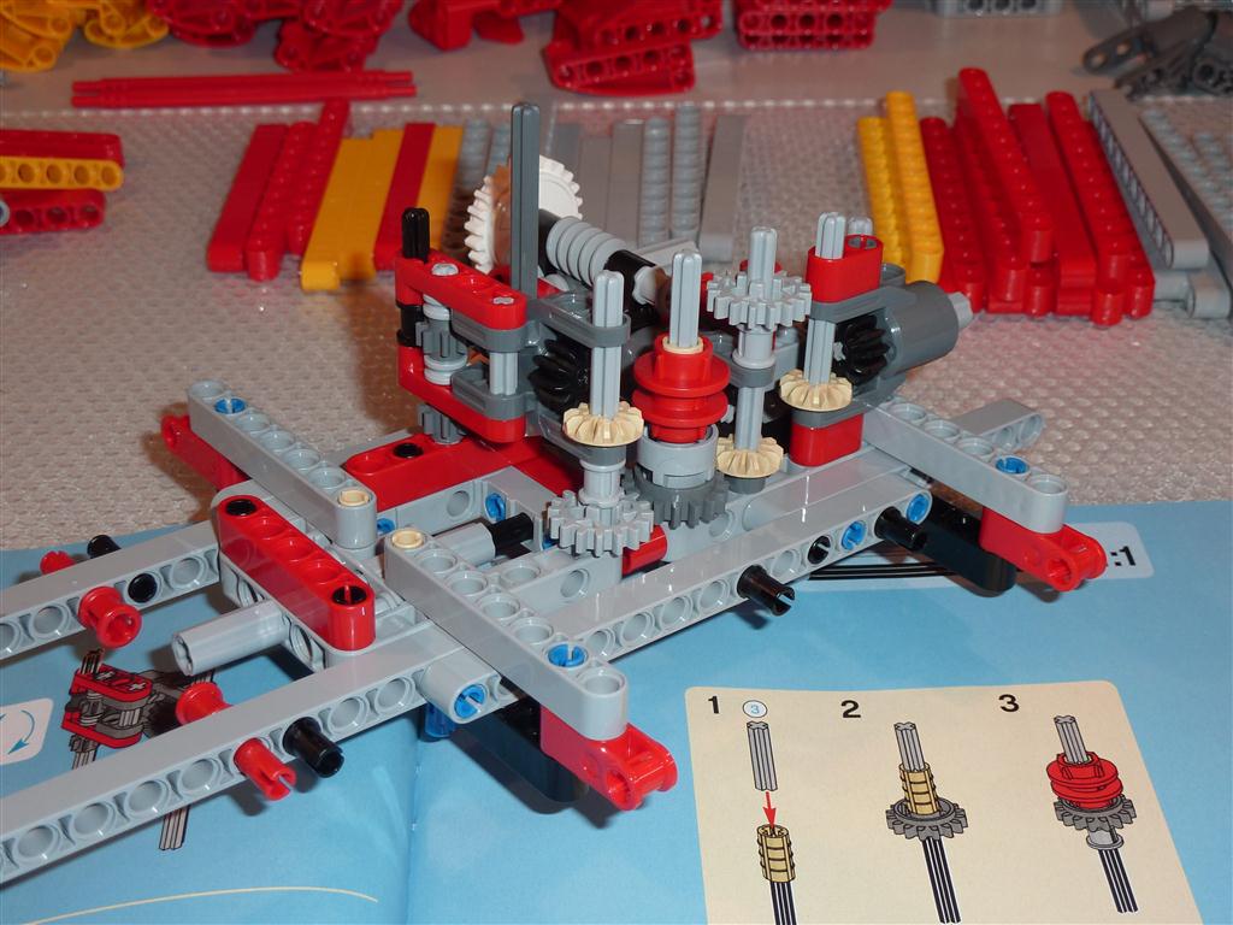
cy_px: 462
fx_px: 1852
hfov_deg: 36.8
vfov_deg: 28.0
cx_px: 616
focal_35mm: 52
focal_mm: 8.5
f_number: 3.8
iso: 100
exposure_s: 1/30
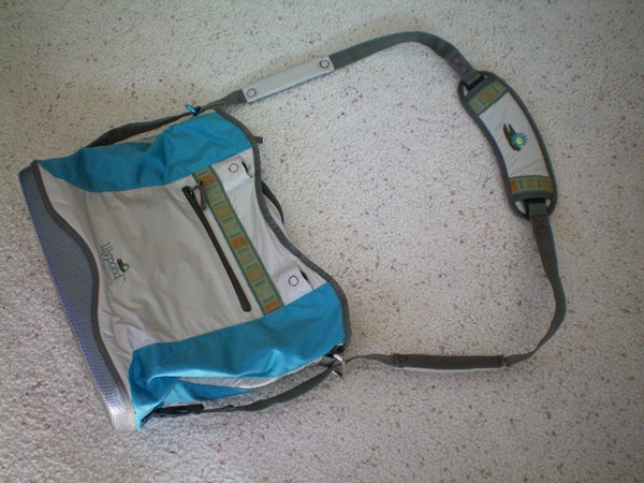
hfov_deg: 49.0
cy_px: 242
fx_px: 707
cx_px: 322
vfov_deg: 37.7
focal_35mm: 38
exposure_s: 1/60
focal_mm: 6.3
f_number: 3.1
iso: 160
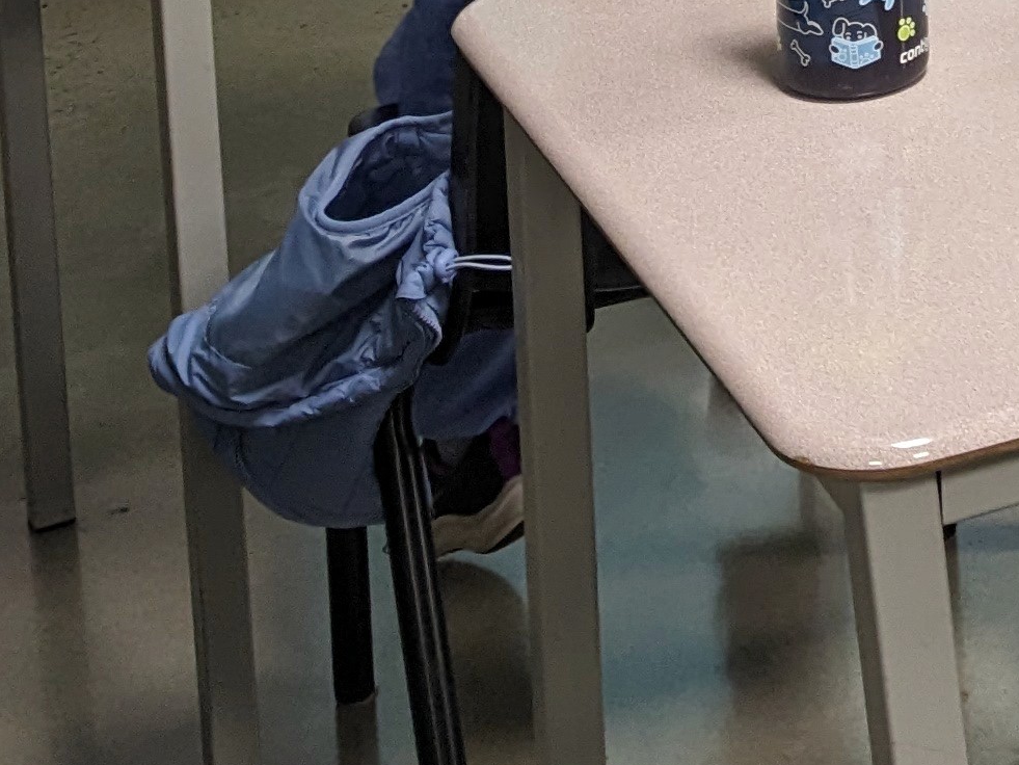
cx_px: 1561
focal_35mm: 111
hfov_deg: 16.1
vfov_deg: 12.1
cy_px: -676
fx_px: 3268
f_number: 1.73
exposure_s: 1/24
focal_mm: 4.38
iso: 96
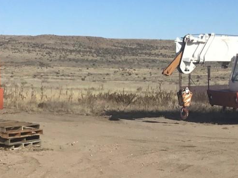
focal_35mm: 100
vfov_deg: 14.8
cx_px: 159
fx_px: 688
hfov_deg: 19.6
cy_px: 124
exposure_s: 1/1894
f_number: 2.4
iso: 25
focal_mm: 3.3
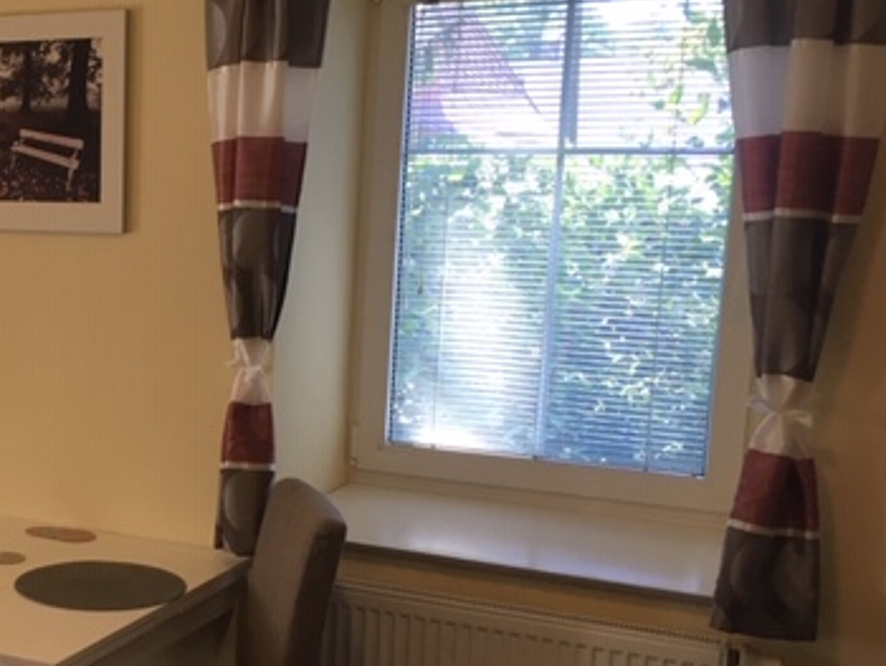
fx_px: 1357
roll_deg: -1.4
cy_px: 398
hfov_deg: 34.1
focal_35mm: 53
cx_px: 86
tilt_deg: -11.0
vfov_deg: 27.5
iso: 32
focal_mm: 4.15
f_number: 2.2
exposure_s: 1/33
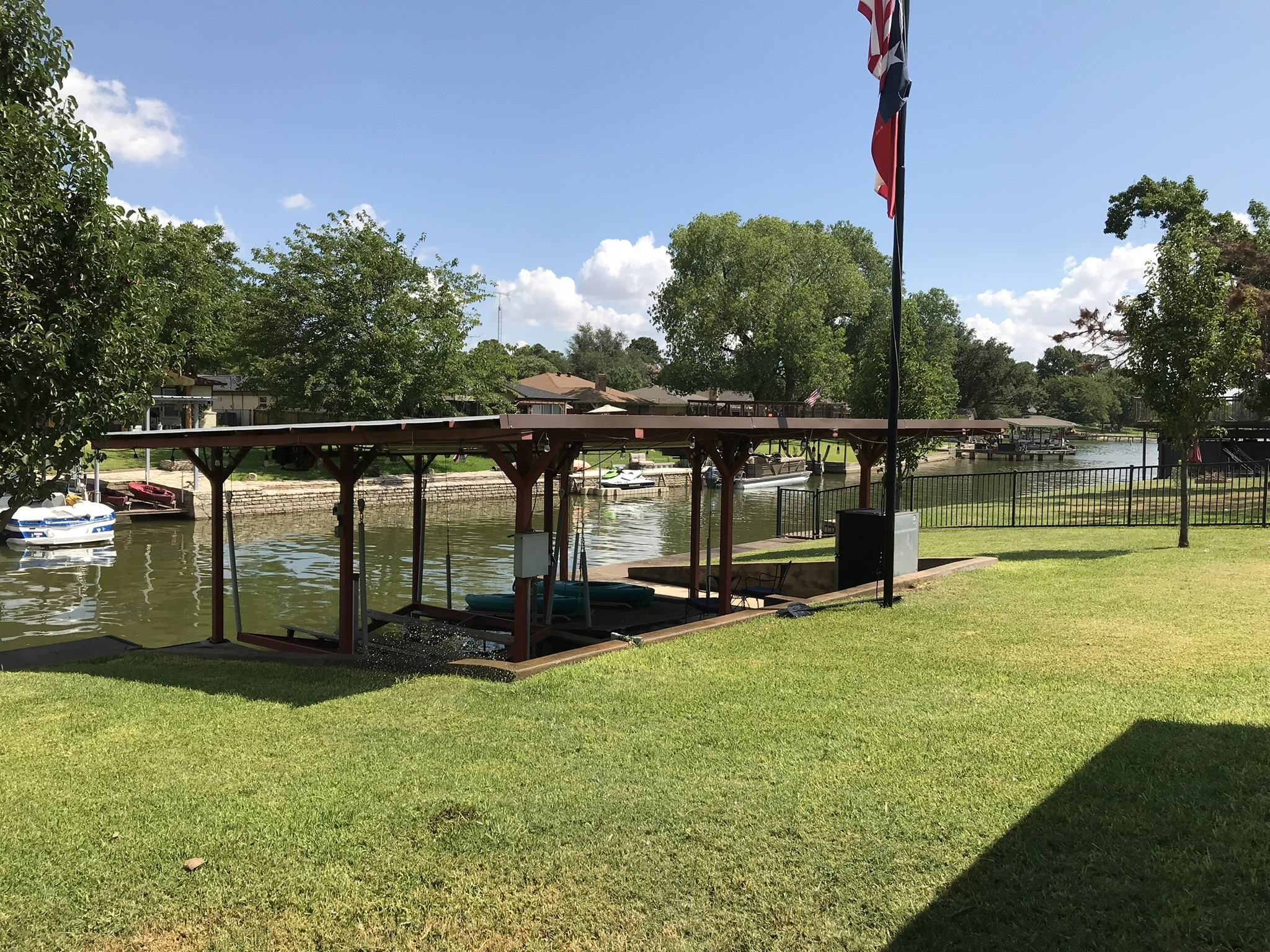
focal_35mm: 28
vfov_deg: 49.7
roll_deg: -0.8
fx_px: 1027
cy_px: 476
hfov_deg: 63.4
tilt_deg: -3.4
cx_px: 635
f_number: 1.8
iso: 20
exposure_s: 1/2457
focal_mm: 3.99
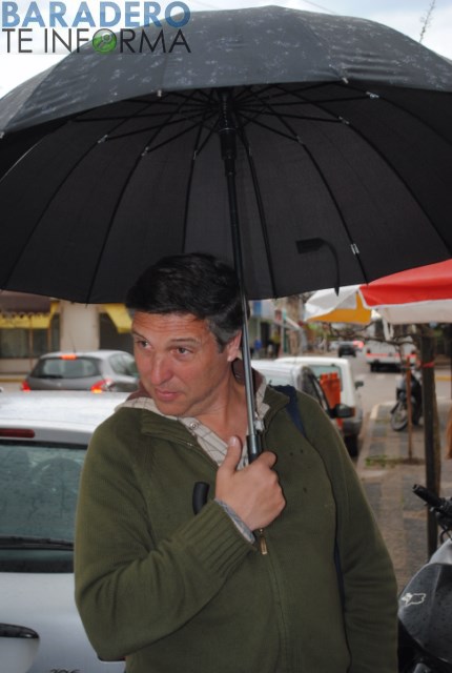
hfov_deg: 26.6
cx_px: 226
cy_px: 336
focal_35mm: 51
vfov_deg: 38.8
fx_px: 955
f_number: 5
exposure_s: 1/60
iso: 200
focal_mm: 34
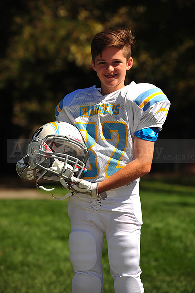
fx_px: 1301
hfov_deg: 8.6
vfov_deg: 12.8
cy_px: 146
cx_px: 98
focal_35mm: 160
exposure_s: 1/1000
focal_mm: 160
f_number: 5
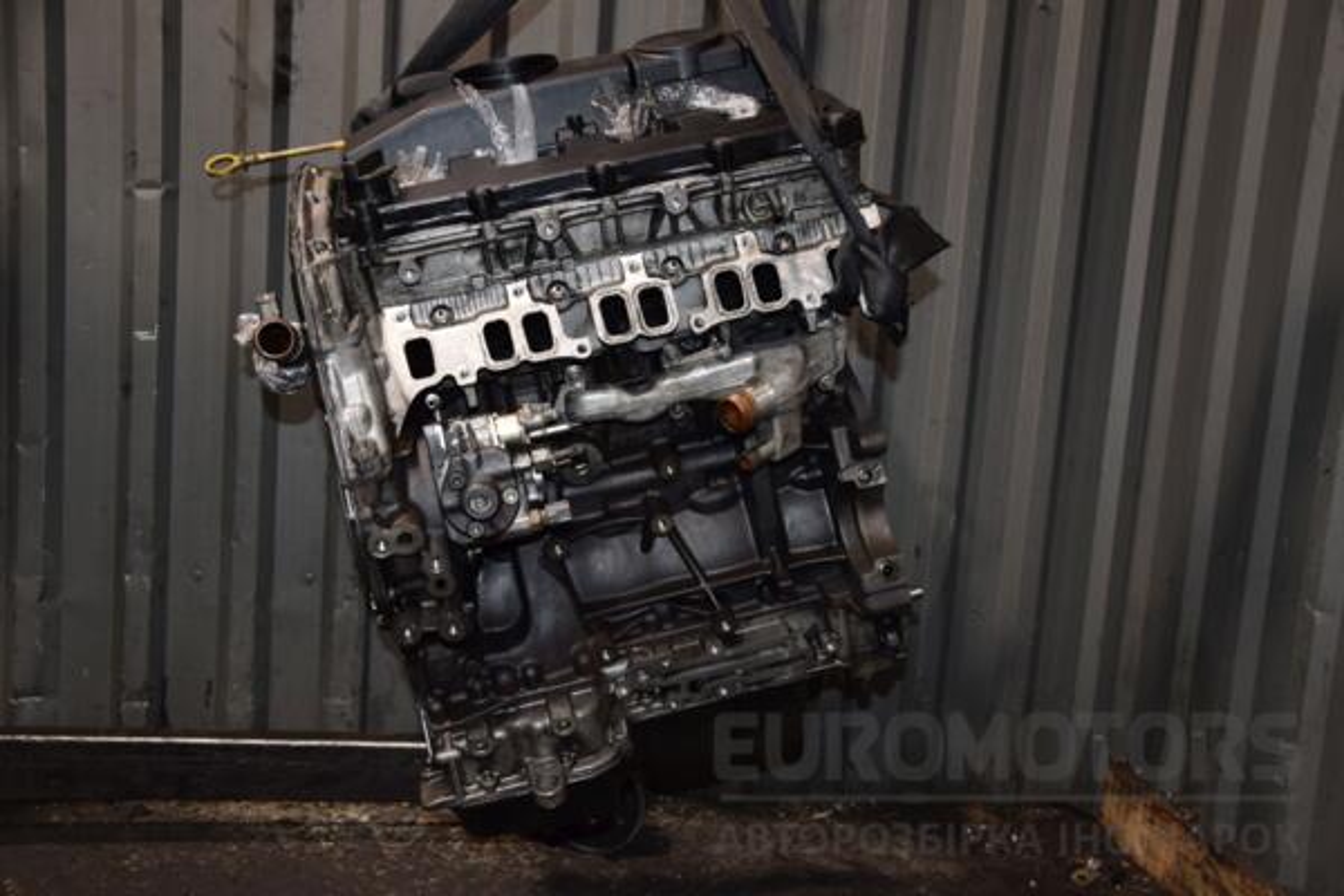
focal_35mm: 38
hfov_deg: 51.3
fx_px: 1400
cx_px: 672
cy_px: 448
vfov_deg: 35.5
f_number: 5
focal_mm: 25
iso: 800
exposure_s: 1/60
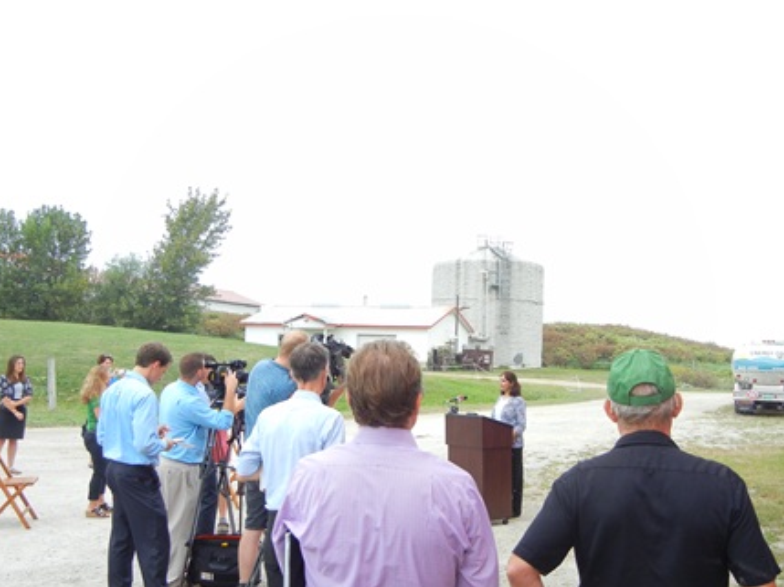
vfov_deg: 40.6
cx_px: 398
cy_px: 334
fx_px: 792
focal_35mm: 35
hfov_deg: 52.7
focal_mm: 5.4
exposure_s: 1/387
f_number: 3.5
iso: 160
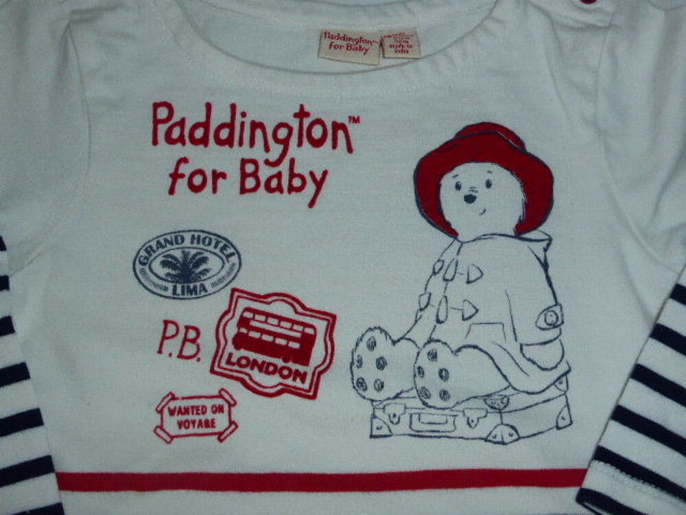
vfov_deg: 33.6
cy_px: 258
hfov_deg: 43.9
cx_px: 343
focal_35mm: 43
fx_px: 852
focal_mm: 7.4
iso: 320
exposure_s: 1/60
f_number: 3.9
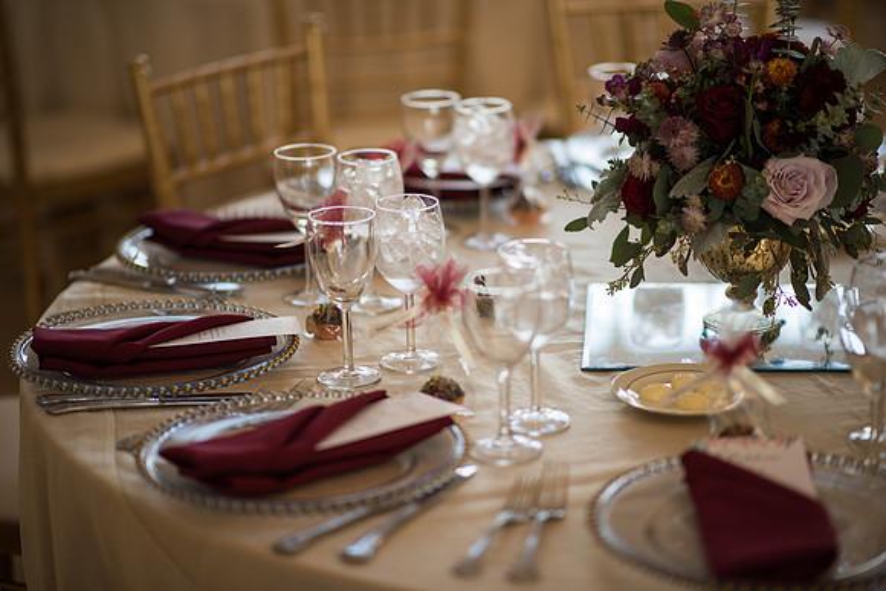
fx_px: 2092
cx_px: 443
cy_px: 296
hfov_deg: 23.9
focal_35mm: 85
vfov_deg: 16.1
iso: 125
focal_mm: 85
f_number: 1.4
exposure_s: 1/500
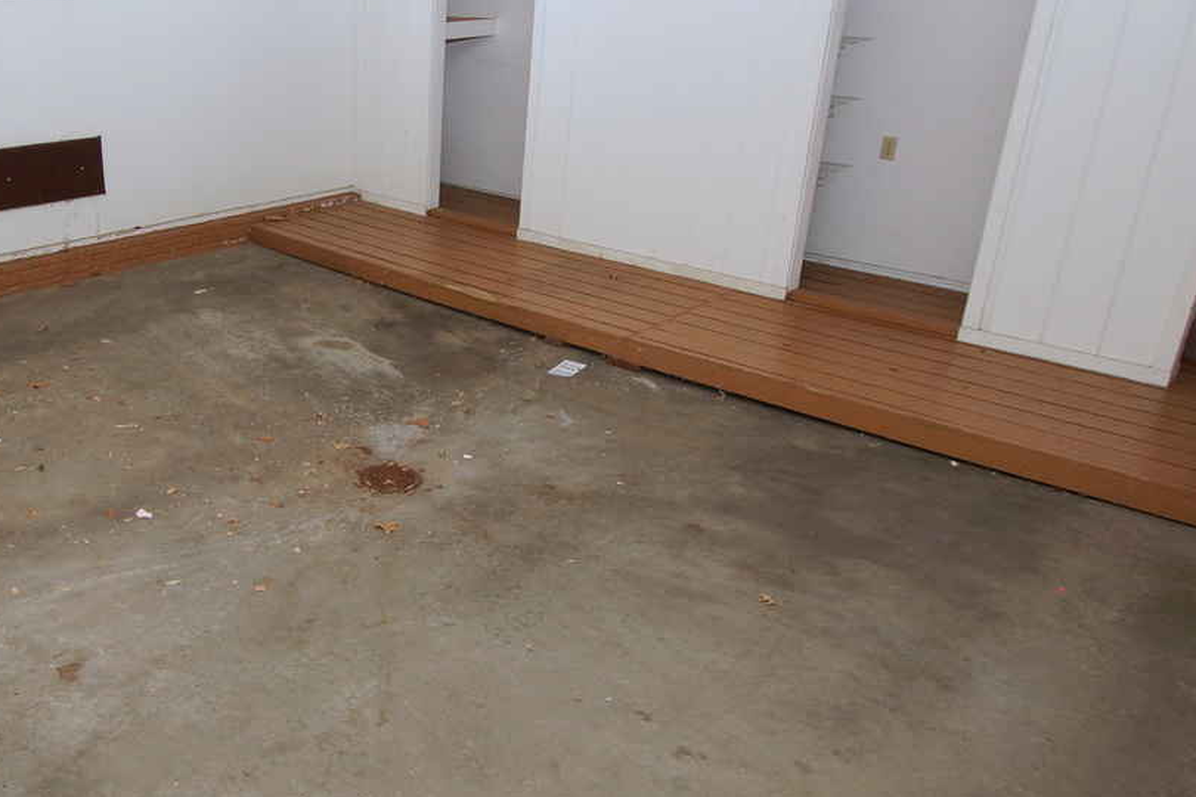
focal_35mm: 30
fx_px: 997
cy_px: 396
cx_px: 325
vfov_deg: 43.6
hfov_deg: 59.2
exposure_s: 1/60
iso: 320
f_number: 4
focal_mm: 10
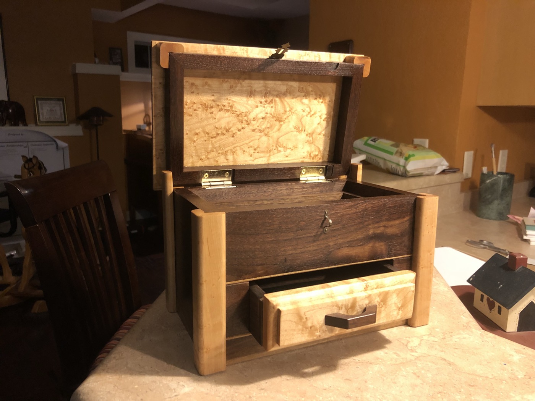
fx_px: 433
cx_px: 268
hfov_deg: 63.4
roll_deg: -1.9
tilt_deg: -10.6
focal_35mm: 28
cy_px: 200
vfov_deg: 49.7
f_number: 1.8
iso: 80
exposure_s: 1/8
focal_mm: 3.99
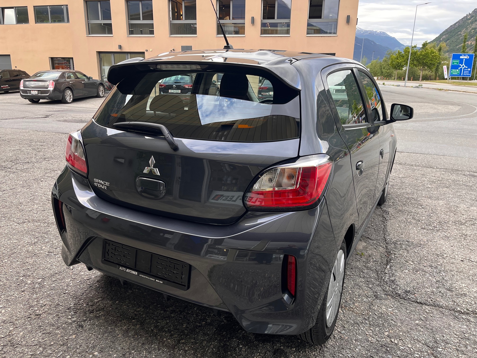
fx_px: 358
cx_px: 238
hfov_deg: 67.3
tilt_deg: -15.9
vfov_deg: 53.1
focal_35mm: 26
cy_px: 179
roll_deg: -0.5
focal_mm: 5.1
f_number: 1.6
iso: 40
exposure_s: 1/122
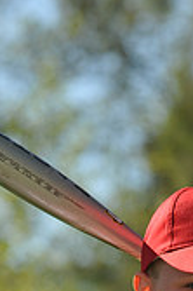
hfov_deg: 2.9
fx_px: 3779
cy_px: 418
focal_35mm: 469
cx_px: 196
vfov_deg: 4.4
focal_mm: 135
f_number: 5.6
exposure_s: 1/800
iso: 200
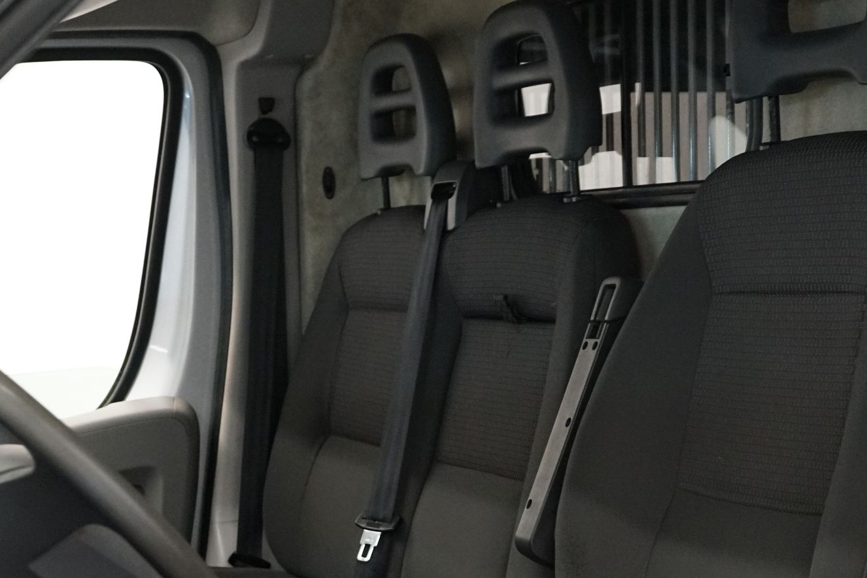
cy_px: 455
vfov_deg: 20.4
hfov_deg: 30.5
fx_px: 1589
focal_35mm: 66
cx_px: 394
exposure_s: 1/160
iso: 4000
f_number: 4
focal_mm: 35
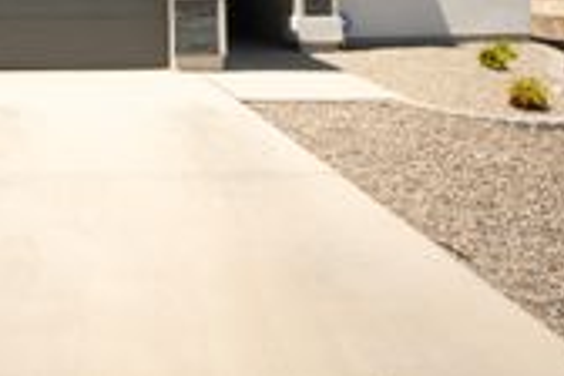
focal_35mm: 47
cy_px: -146
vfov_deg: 24.1
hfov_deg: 38.2
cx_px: 27
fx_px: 736
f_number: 14
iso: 125
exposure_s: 1/200
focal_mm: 10
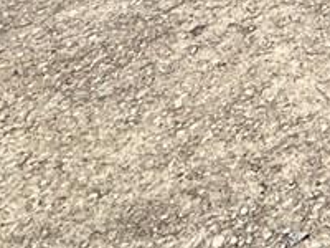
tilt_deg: -0.5
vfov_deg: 8.5
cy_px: -680
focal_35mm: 112
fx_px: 1068
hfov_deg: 13.6
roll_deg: -2.1
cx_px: 749
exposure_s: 1/4464
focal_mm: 2.22
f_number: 2.2
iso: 50
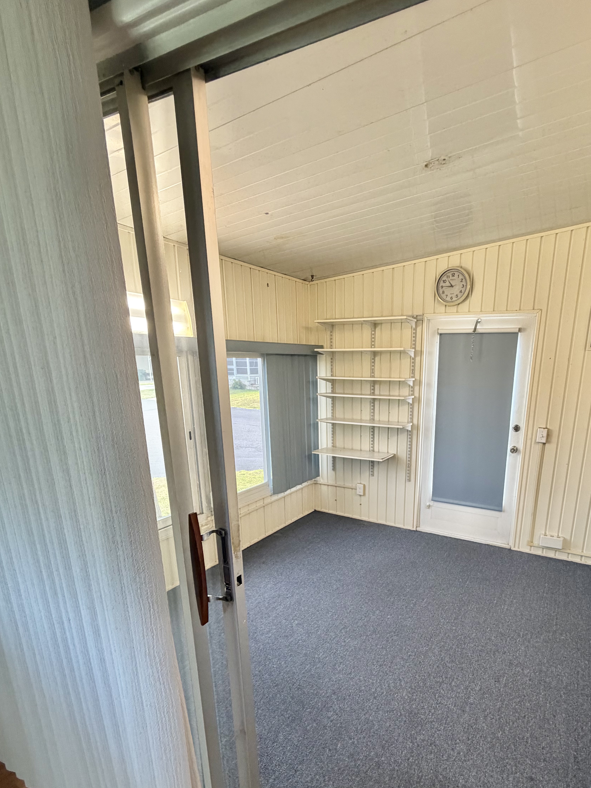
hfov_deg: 70.4
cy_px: 469
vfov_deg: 86.8
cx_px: 371
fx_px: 410
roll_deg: +1.0
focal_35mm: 18
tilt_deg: -12.8
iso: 250
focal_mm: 2.22
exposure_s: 1/120
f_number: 2.2
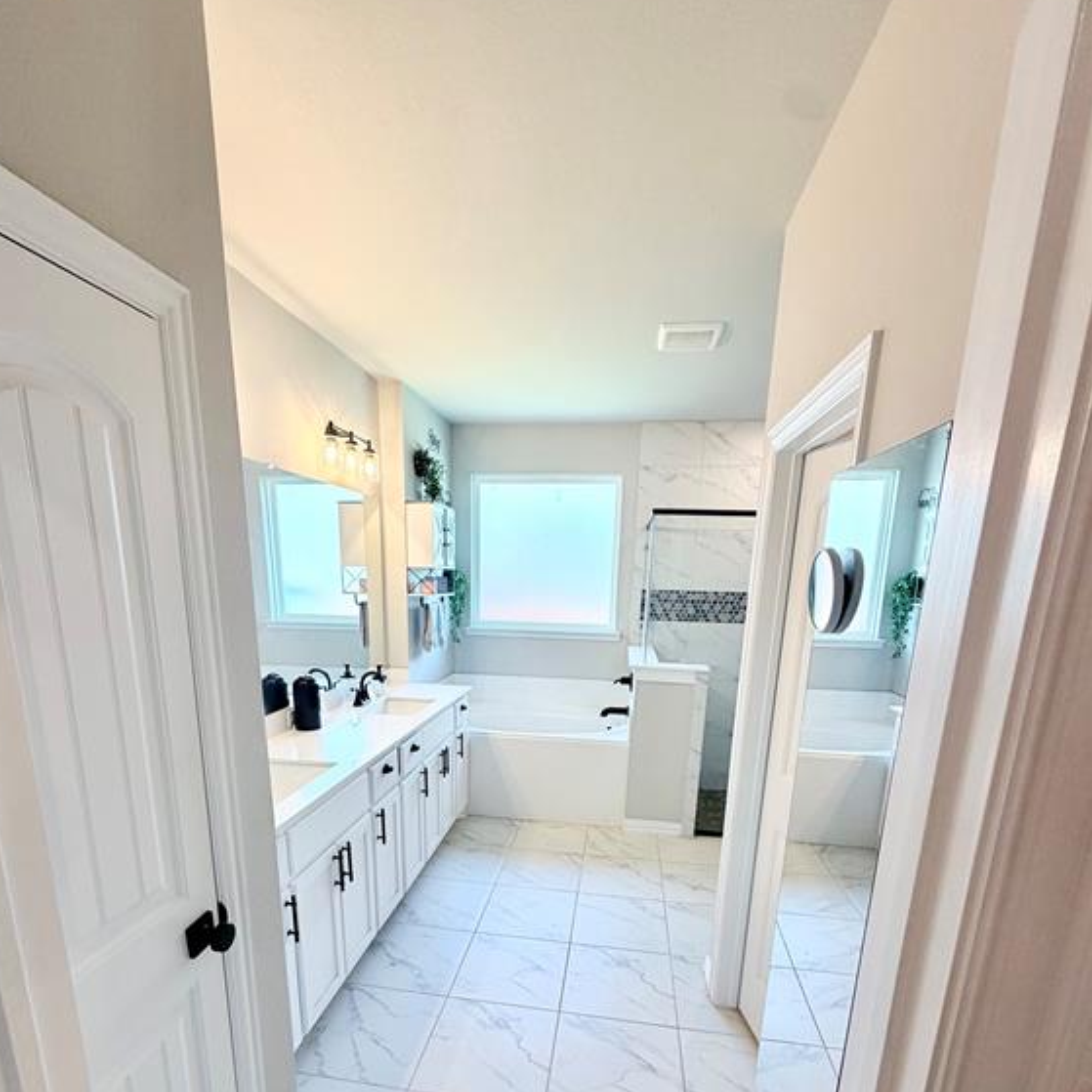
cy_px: 721
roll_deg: -1.5
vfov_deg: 81.4
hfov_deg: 84.0
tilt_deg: -13.5
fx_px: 607
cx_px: 533
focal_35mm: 17
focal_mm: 2.22
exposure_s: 1/120
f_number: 2.2
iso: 125
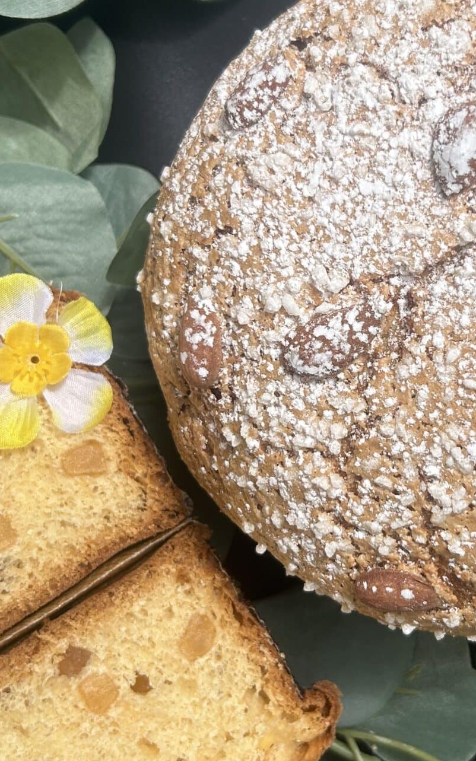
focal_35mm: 55
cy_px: 360
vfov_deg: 36.9
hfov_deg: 22.8
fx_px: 1141
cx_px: 450
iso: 50
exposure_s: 1/2165
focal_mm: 5.7
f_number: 1.5
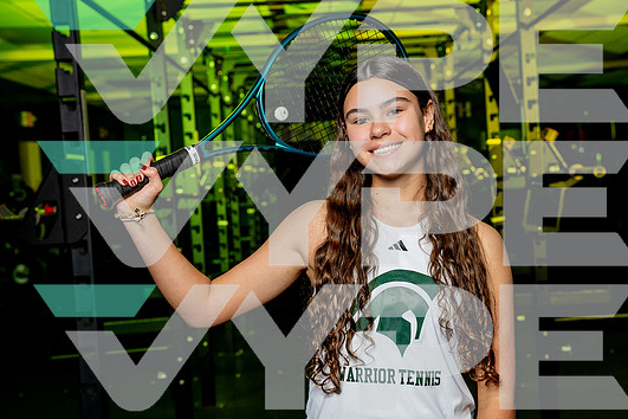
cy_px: 204
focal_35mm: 57
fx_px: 994
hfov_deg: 35.0
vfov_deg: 23.8
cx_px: 338
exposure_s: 1/250
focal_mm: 50
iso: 800
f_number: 5.6
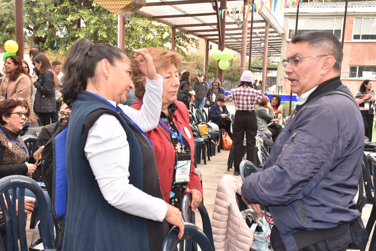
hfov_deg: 41.1
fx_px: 501
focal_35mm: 48
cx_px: 188
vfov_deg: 28.1
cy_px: 126
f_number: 7.1
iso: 125
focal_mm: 32
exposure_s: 1/60
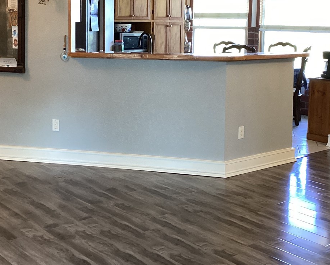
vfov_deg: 28.3
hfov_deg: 35.2
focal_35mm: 53
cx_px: 126
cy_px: 70
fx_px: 518
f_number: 2.4
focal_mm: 3.3
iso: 250
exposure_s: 1/60
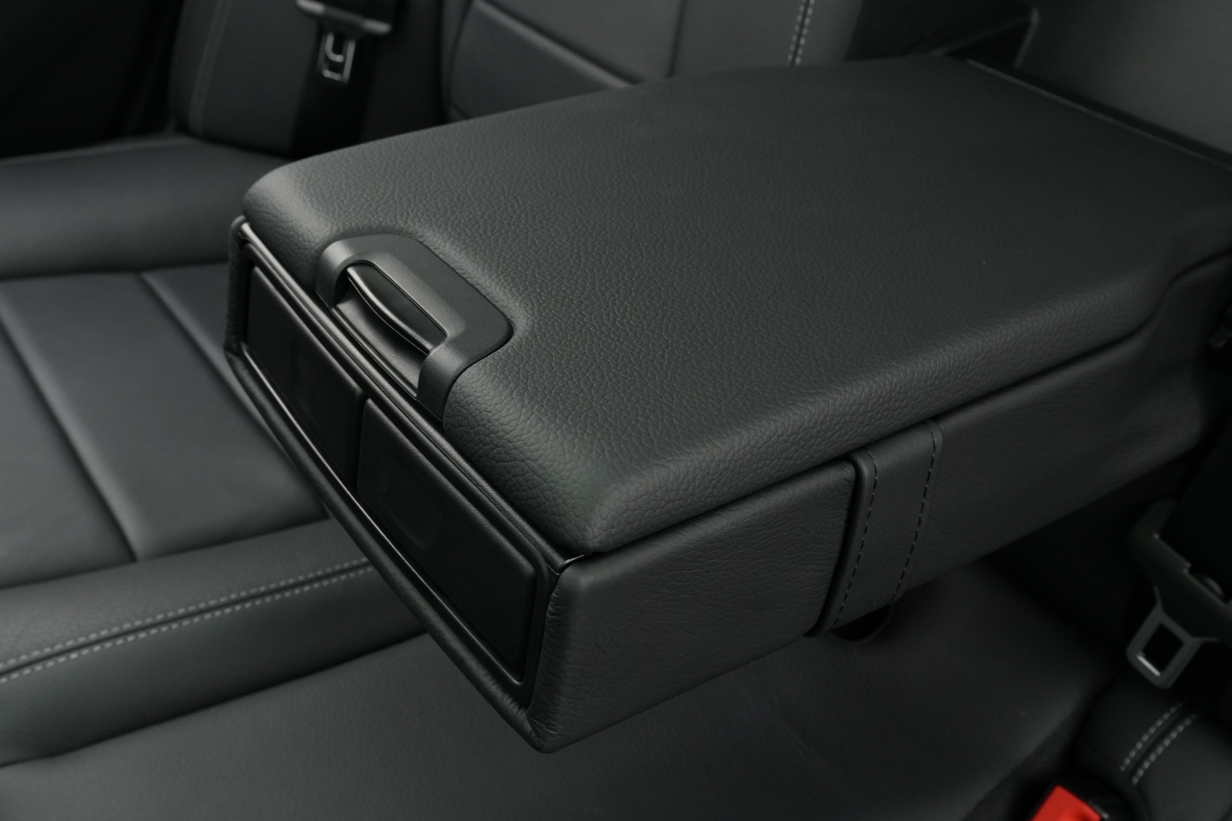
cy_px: 410
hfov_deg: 53.1
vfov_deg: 36.9
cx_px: 631
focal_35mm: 36
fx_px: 1232
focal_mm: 18
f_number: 6.3
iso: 1000
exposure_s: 1/25
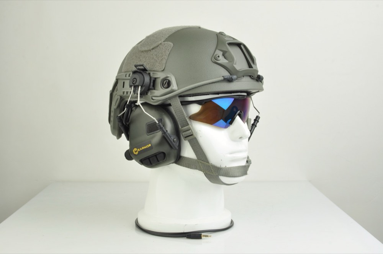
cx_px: 192
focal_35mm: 57
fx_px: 606
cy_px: 127
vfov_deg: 23.7
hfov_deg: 35.1
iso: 200
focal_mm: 38
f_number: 14
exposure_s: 1/100
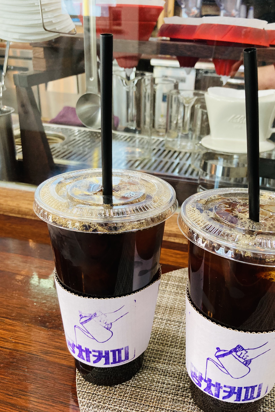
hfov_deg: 40.9
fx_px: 367
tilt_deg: -27.0
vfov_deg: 58.6
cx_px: 164
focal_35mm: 32
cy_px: 225
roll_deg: -3.1
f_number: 1.8
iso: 200
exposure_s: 1/60
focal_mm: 3.99
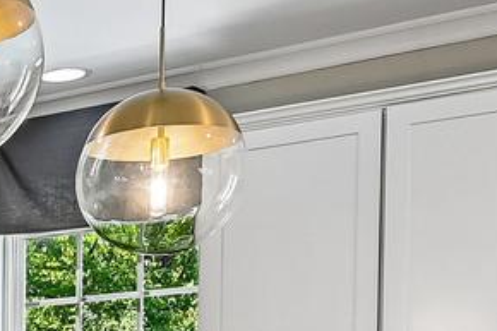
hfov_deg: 16.4
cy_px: 495
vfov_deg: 13.1
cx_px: -464
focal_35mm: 99
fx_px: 1366
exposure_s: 1/13
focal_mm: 14
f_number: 8
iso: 400
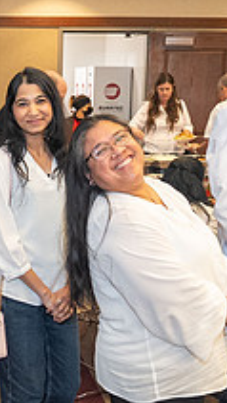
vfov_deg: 30.5
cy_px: 238
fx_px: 737
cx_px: -80
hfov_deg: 16.4
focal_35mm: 69
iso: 1600
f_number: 3.5
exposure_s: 1/100
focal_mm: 24
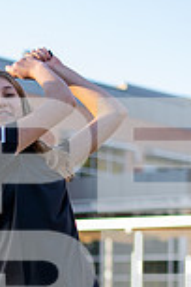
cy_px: 289
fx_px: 1170
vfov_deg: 13.8
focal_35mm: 147
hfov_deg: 9.2
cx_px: -51
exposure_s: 1/1600
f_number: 1.8
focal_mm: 50
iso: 400
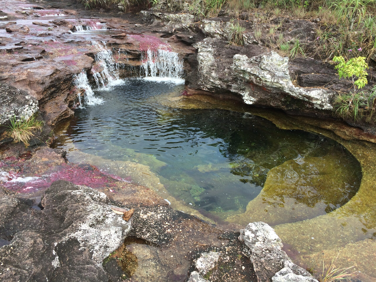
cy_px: 141
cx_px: 188
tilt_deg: -22.8
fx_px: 315
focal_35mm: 29
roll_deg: +0.0
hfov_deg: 61.7
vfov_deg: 48.2
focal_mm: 4.15
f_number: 2.2
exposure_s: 1/540
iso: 32
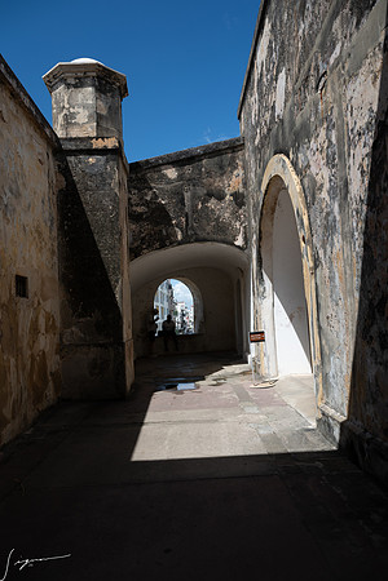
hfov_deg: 45.7
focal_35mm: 28
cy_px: 290
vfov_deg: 64.6
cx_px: 194
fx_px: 461
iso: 160
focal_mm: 28.5
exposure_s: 1/200
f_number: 8
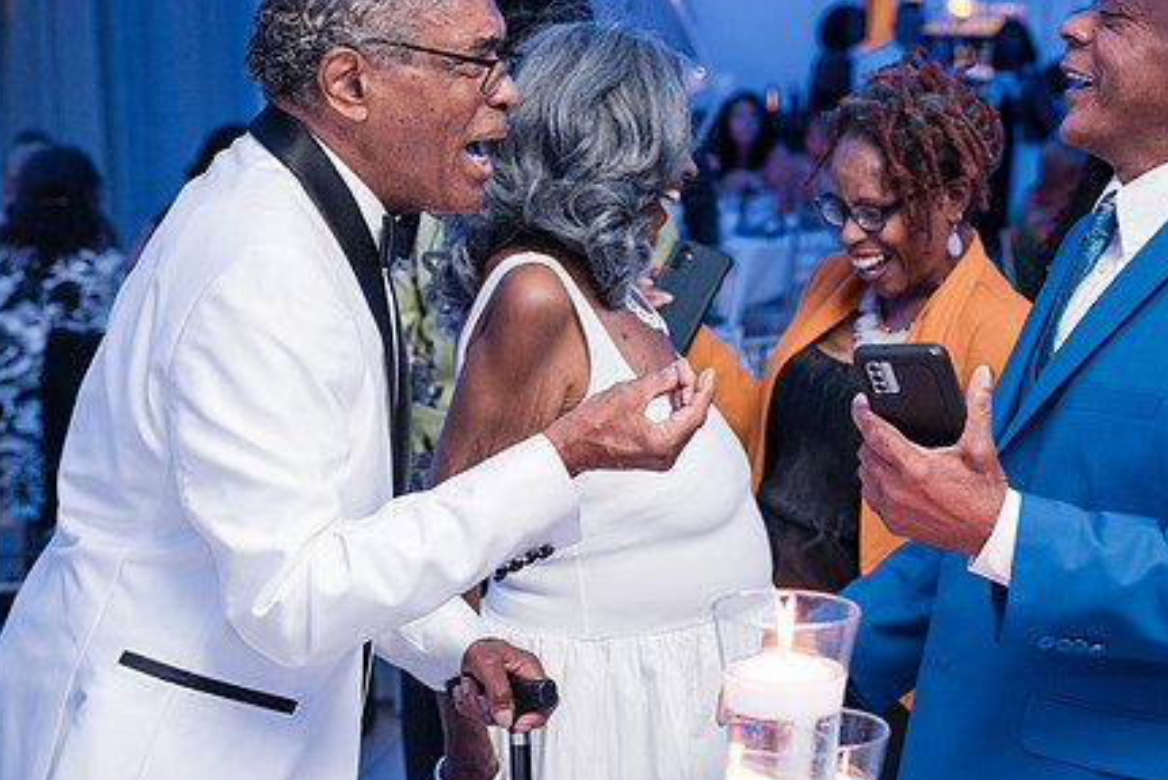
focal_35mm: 74
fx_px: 2402
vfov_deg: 18.4
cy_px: 261
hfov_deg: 27.2
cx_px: 748
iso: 3200
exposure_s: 1/250
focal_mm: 55
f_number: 4
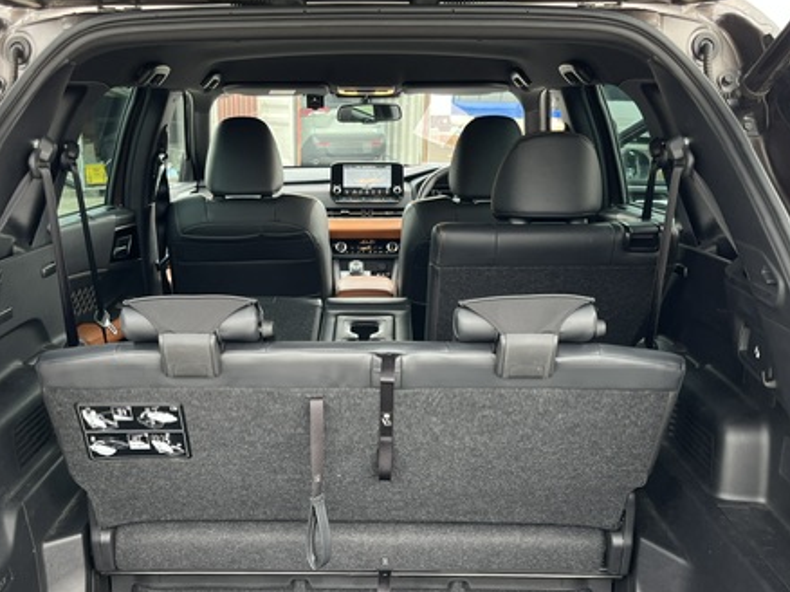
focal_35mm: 38
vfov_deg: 37.5
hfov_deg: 48.9
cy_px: 366
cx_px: 359
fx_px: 867
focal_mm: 5.1
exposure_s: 1/121
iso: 80
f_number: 1.6
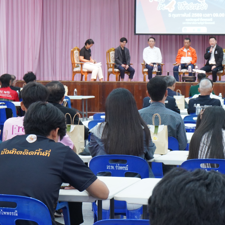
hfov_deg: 14.3
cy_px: 101
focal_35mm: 122
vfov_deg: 14.3
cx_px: 163
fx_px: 897
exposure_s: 1/6
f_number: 14
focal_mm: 70
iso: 4000
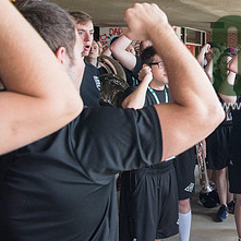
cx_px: 294
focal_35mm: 58
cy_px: 67
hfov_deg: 26.1
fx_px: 457
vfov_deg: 29.2
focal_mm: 26
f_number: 5
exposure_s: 1/250
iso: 2500
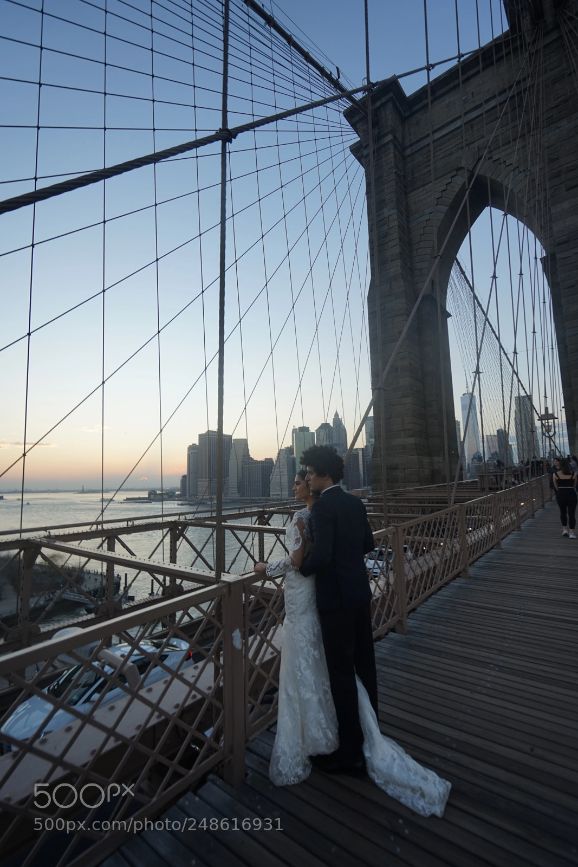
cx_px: 289
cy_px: 434
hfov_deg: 73.8
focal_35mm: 16
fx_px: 385
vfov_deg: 96.7
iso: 100
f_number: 4.5
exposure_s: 1/80
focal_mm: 16
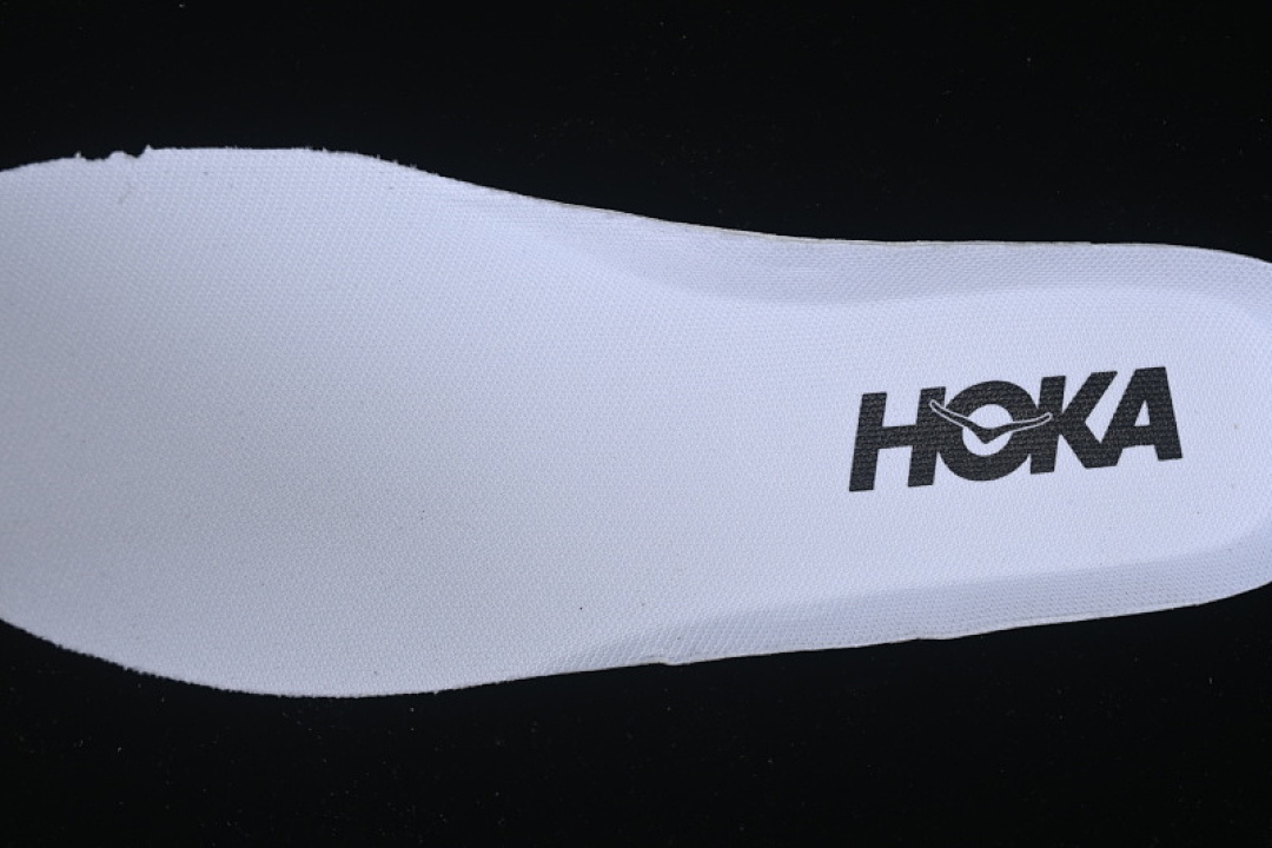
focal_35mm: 75
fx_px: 2650
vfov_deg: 18.2
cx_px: 636
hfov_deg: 27.0
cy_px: 424
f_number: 8
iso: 160
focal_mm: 50
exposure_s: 1/50
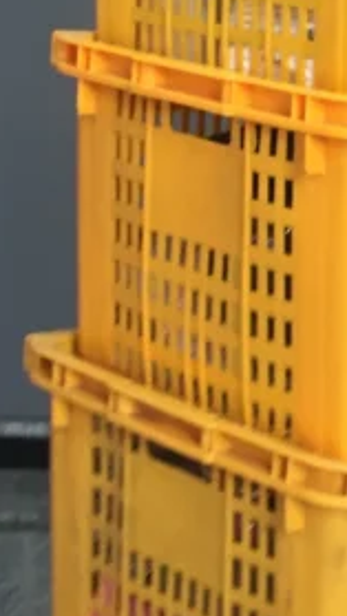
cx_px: 367
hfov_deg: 10.3
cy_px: -29
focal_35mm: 116
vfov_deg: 17.9
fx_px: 1897
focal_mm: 4.15
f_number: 2.2
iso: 64
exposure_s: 1/30
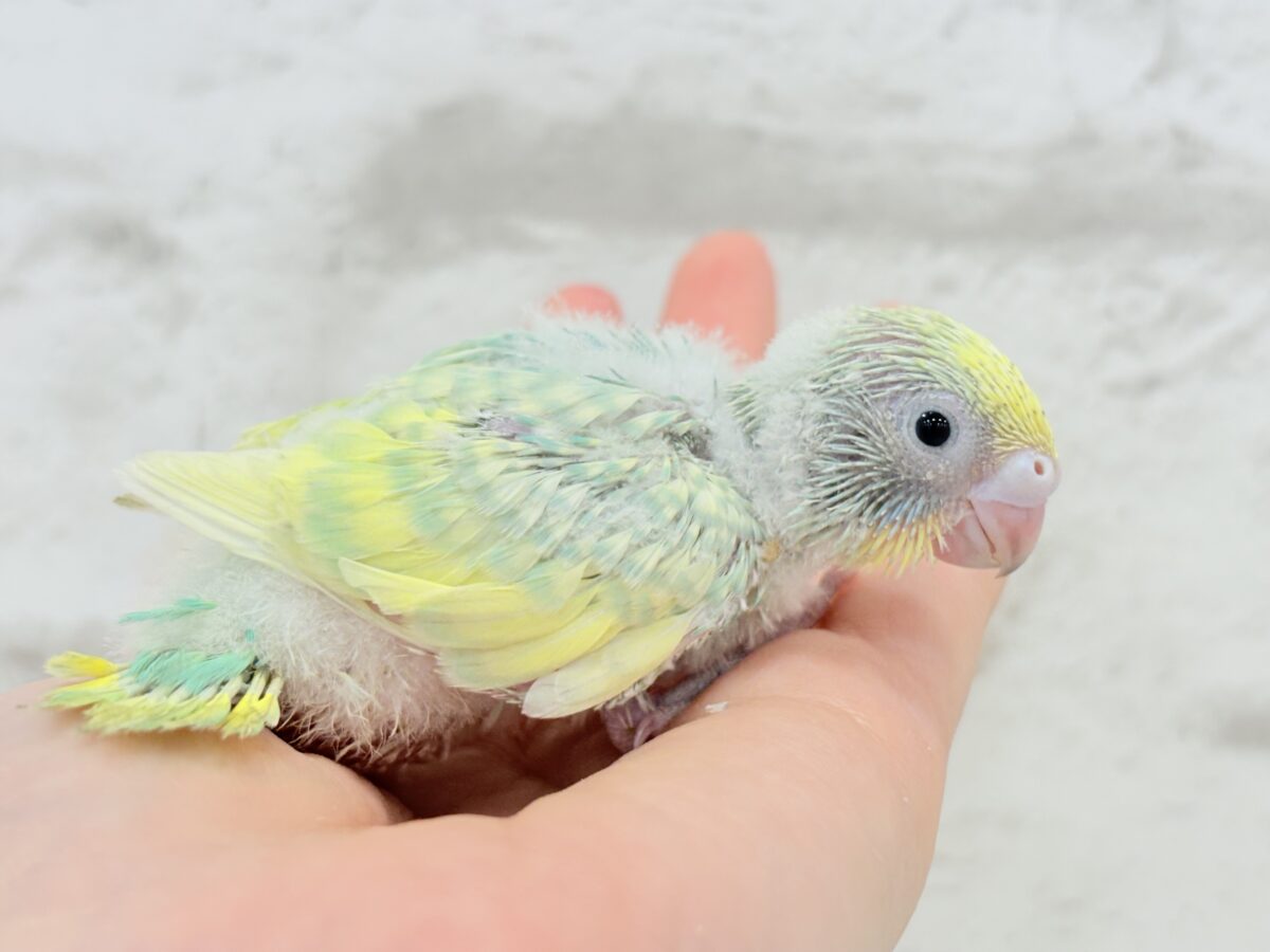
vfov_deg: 28.0
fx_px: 1908
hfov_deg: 36.8
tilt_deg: -4.7
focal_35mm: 52
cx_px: 635
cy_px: 476
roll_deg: -2.5
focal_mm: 5.96
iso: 64
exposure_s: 1/100
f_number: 1.6
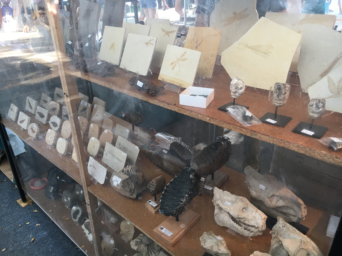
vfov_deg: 48.2
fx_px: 287
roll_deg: +1.9
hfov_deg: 61.7
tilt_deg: -28.0
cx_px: 171
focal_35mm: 29
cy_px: 128
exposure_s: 1/30
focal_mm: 4.15
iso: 32
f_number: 2.2
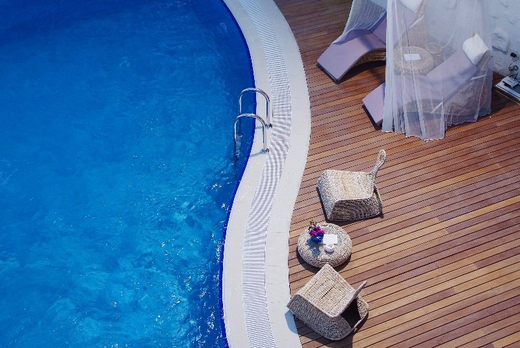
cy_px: 174
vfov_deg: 32.0
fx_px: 607
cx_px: 260
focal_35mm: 42
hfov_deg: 46.4
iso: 100
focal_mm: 28
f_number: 7.1
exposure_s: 1/100
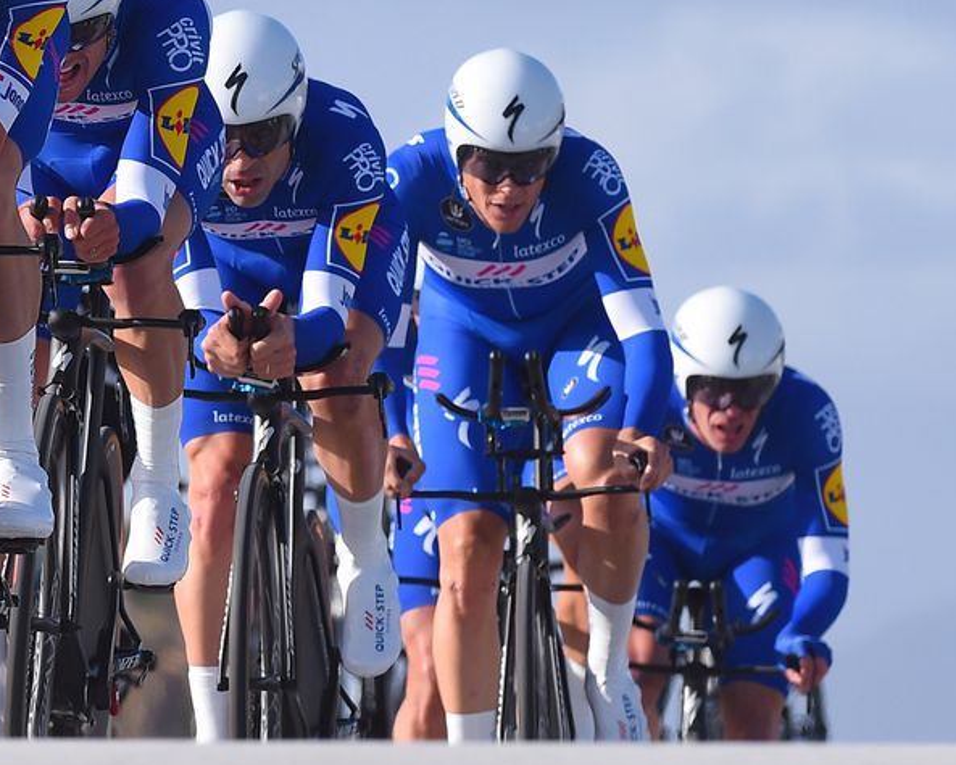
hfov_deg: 3.2
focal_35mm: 607
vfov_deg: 2.6
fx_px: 17183
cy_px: 209
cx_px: -13
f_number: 10
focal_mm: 300
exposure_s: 1/2000
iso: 640
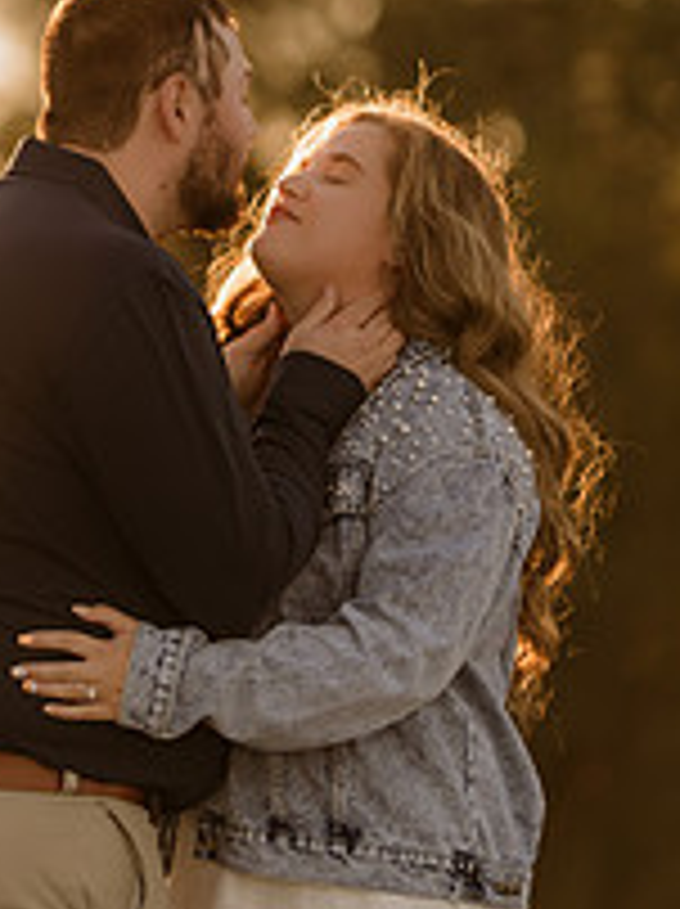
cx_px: 97
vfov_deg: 10.8
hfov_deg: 8.1
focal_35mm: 182
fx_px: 4777
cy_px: 86
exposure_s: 1/1000
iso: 50
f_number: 1.4
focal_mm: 85
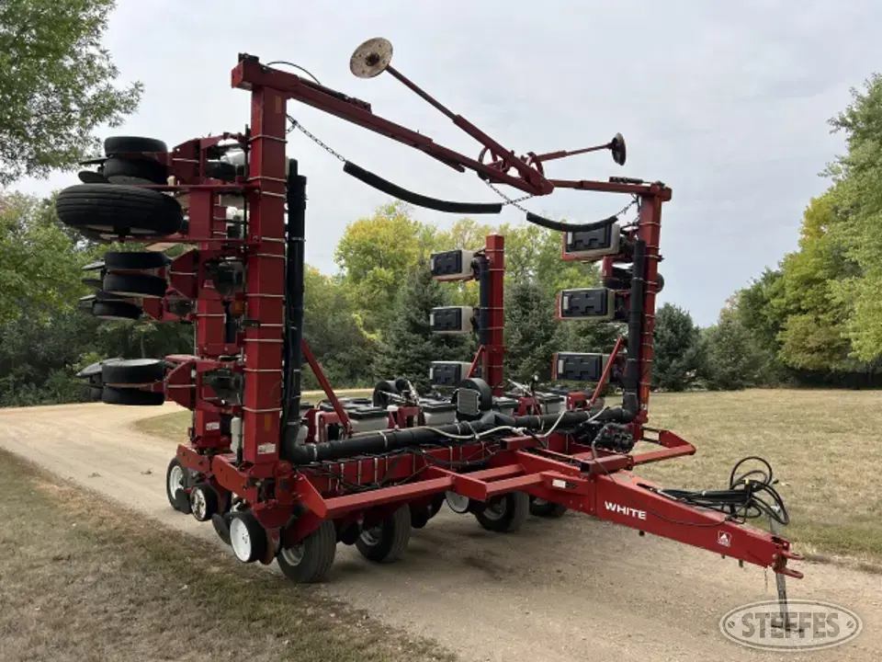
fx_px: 662
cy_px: 331
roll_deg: +1.8
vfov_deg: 53.1
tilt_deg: +1.6
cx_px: 441
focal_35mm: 26
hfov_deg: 67.3
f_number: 1.5
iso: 50
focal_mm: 5.7
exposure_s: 1/2994
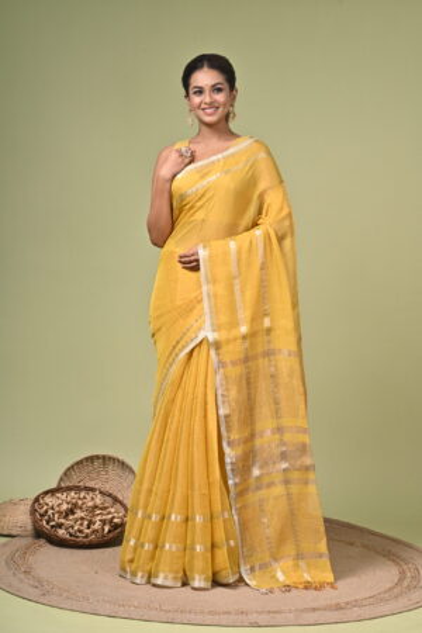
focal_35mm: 85
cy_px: 316
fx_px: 1494
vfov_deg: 23.9
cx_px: 211
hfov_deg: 16.1
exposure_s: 1/160
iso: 400
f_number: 7.1
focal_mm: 85
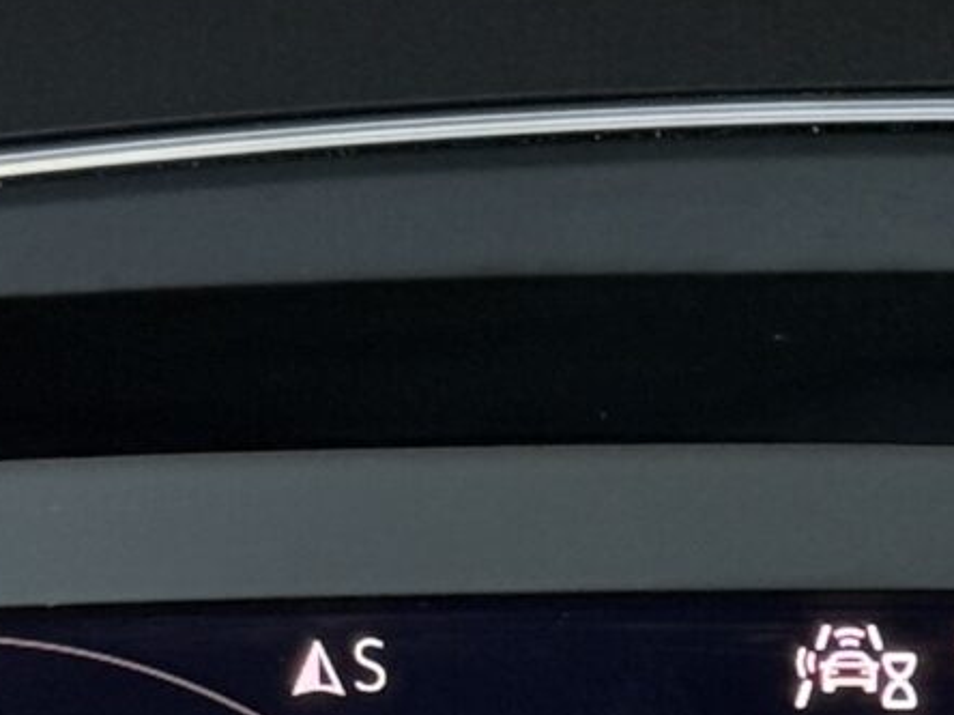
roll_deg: -0.7
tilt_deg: -23.2
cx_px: 1102
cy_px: 1142
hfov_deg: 7.1
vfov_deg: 5.3
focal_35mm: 277
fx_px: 7634
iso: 200
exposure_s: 1/56
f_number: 1.78
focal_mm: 6.76
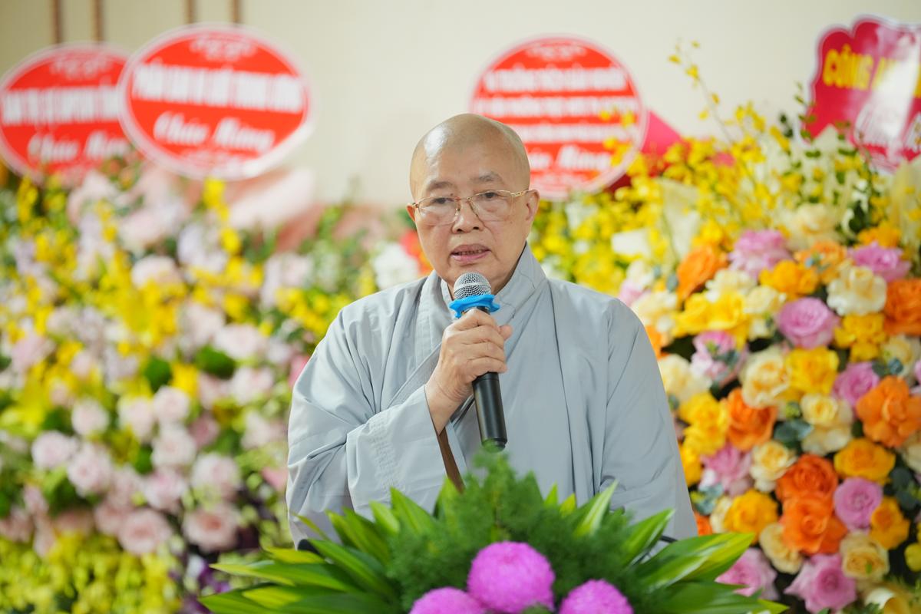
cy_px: 307
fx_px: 5116
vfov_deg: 6.9
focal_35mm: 200
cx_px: 460
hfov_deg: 10.3
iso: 4000
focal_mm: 200
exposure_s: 1/125
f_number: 2.8
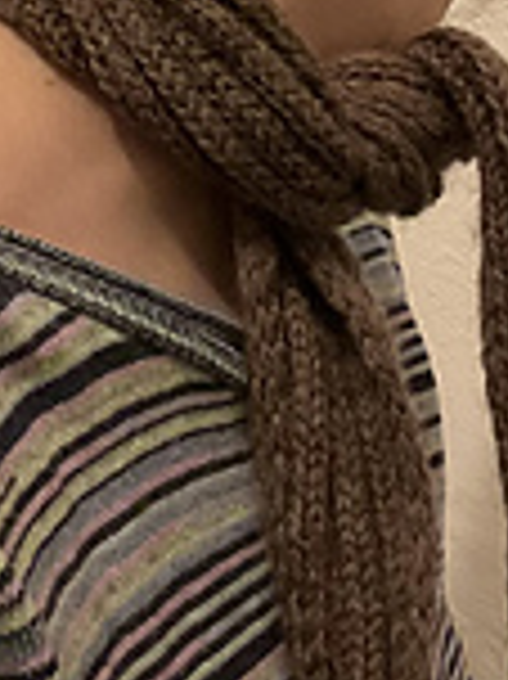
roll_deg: -1.4
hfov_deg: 12.0
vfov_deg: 15.4
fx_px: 2410
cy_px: -171
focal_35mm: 123
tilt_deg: -0.8
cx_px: 283
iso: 320
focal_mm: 3
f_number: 1.8
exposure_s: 1/33
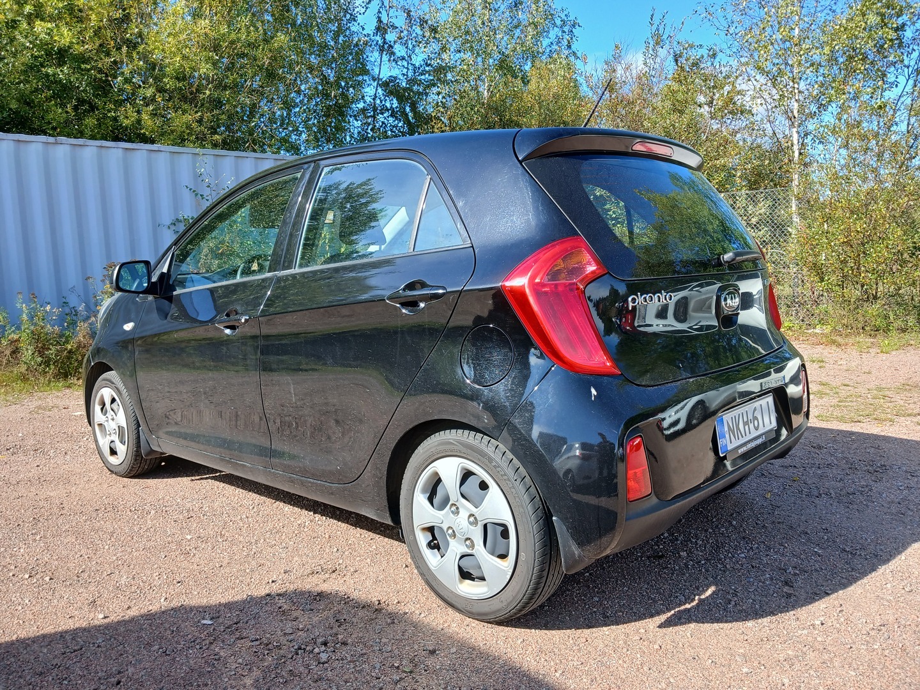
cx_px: 460
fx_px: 718
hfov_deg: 65.3
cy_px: 345
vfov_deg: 51.4
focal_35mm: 27
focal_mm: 3.98
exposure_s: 1/174
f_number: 1.8
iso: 20
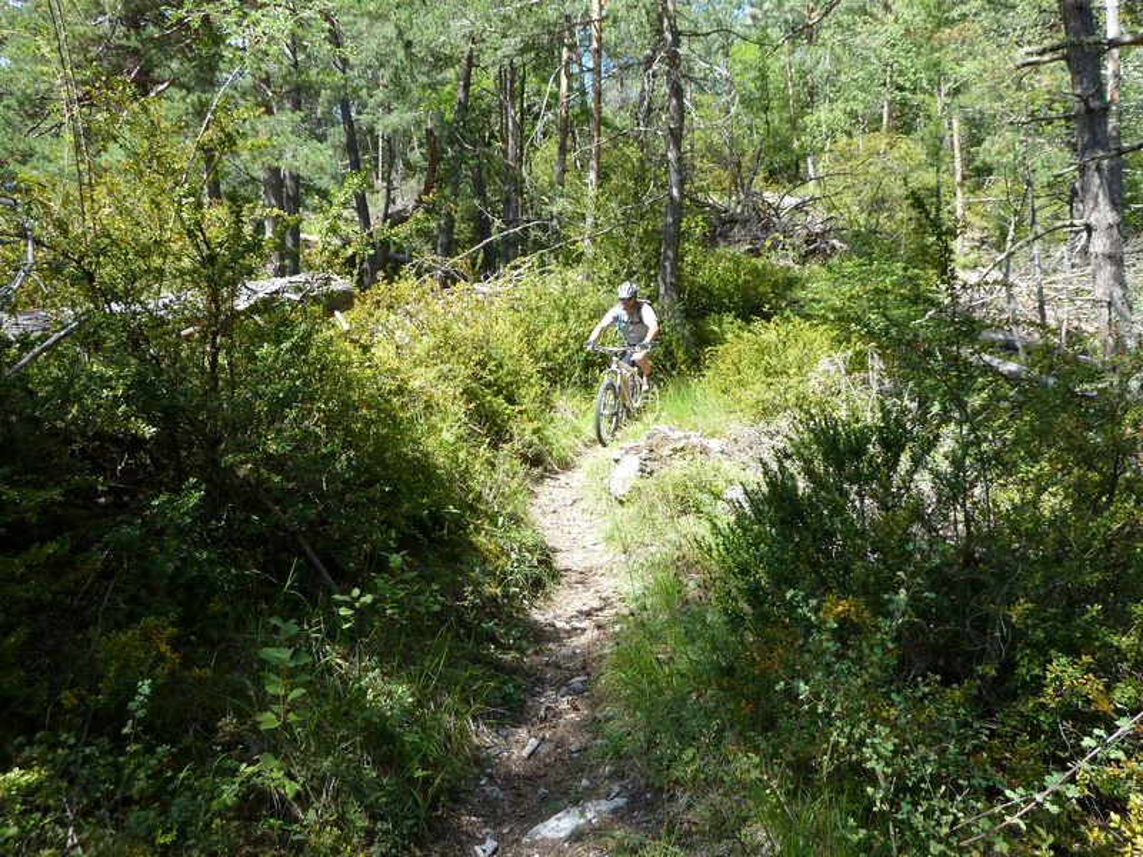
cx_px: 572
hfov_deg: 69.4
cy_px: 428
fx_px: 825
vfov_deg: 54.9
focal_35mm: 25
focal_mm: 4.1
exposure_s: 1/125
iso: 80
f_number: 4
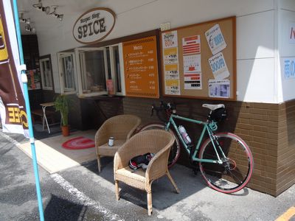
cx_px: 148
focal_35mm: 33
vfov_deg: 42.9
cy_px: 110
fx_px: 281
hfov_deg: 55.4
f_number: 4
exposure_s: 1/250
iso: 100
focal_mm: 5.9
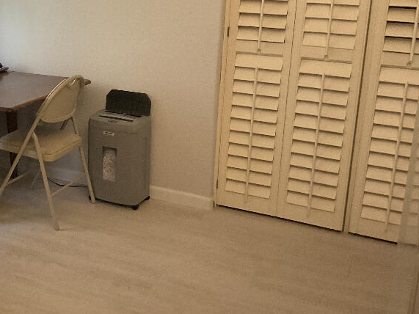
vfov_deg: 27.8
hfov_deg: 35.3
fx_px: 629
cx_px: 67
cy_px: 95
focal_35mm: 52
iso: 160
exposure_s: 1/60
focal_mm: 3
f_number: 1.8
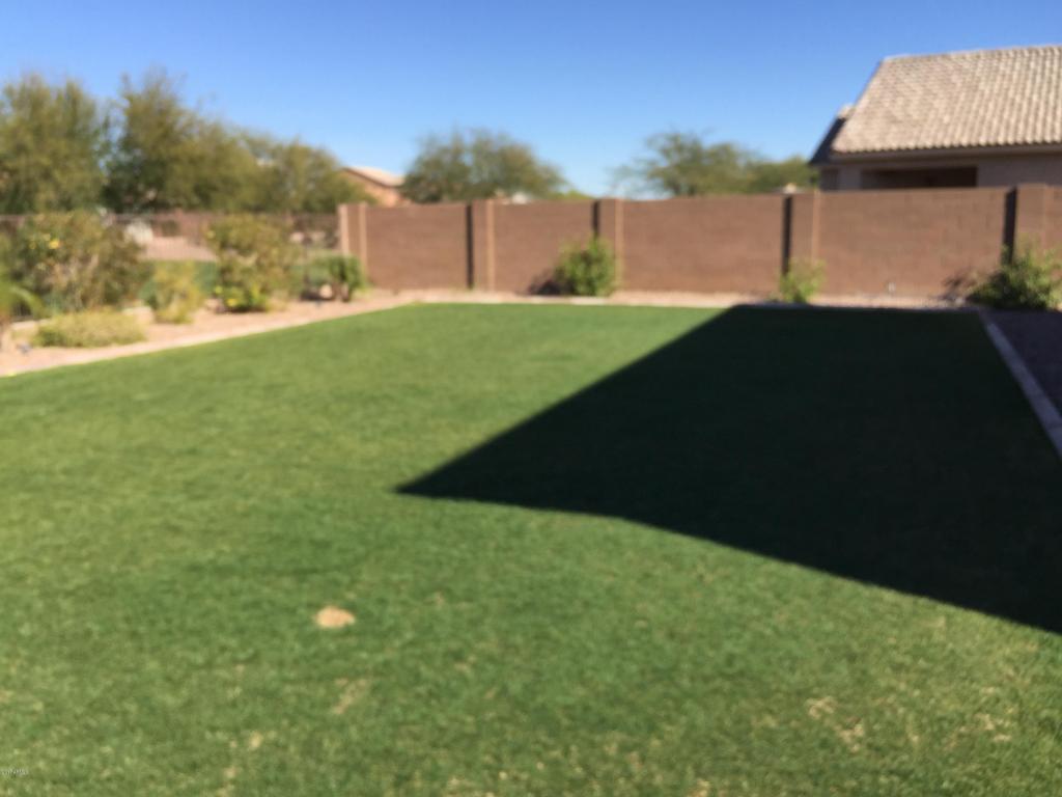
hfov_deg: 61.7
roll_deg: -0.3
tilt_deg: -9.5
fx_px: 890
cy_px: 398
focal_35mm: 29
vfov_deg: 48.2
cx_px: 531
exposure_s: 1/1582
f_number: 2.2
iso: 32
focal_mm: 4.15
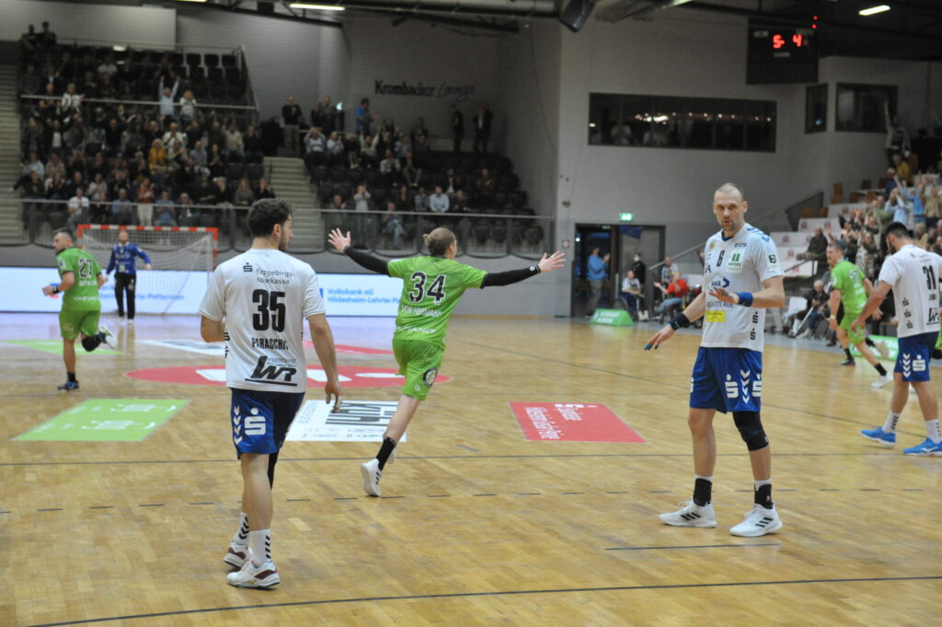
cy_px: 314
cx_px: 471
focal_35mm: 70
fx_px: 1830
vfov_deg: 19.4
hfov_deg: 28.9
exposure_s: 1/400
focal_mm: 70
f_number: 4.5
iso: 3200
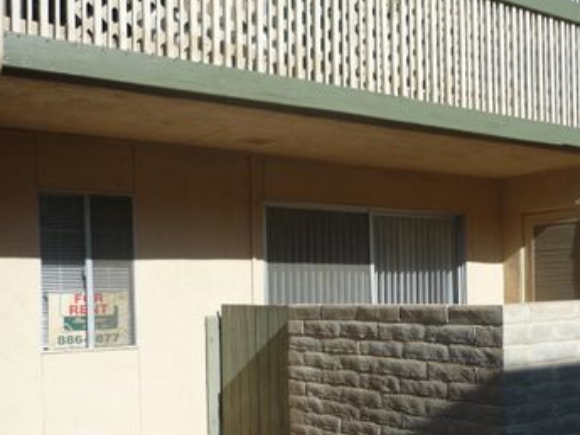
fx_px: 804
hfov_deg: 39.2
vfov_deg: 30.0
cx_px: 388
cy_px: 304
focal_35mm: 48
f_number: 8
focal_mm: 5.5
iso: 100
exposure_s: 1/200
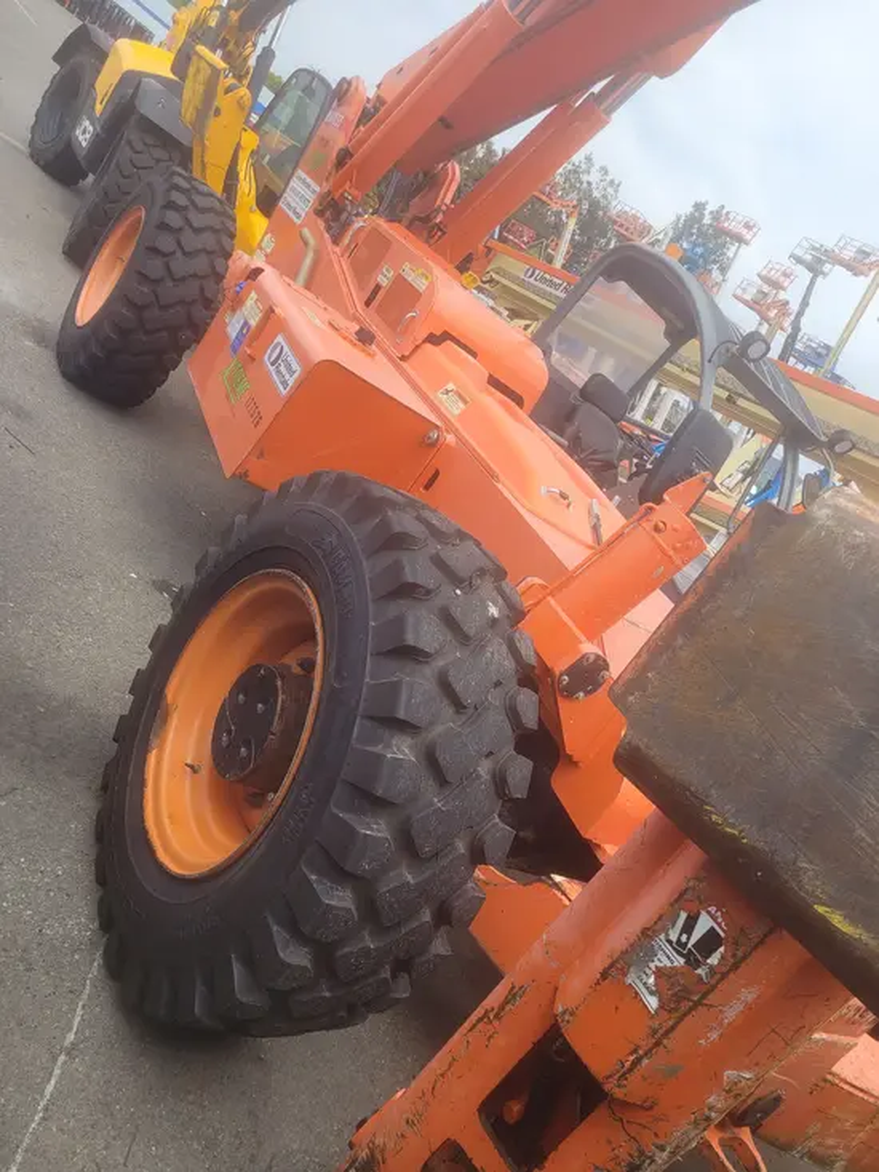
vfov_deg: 67.3
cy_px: 586
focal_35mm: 26
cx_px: 440
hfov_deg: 53.1
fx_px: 880
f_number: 1.8
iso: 40
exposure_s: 1/1449
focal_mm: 5.4
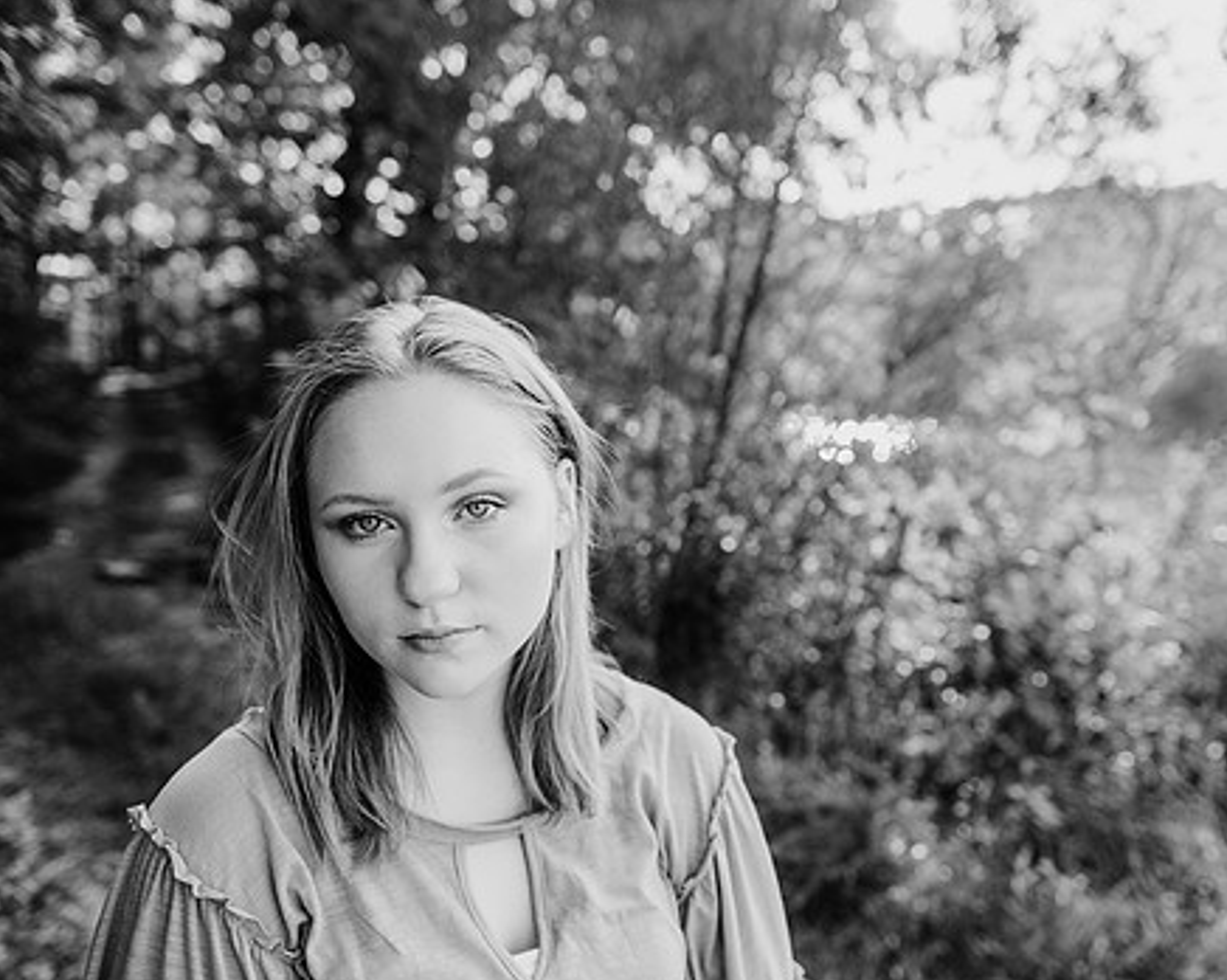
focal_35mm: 30
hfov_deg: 58.7
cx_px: 673
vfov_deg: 48.4
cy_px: 531
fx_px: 1088
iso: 250
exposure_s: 1/800
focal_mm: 24
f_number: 2.8
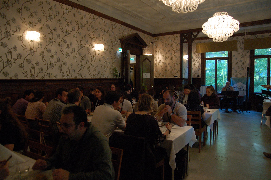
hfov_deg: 70.5
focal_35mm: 26
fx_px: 192
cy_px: 90
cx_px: 136
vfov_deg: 50.3
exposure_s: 1/125
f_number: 2.8
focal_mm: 17
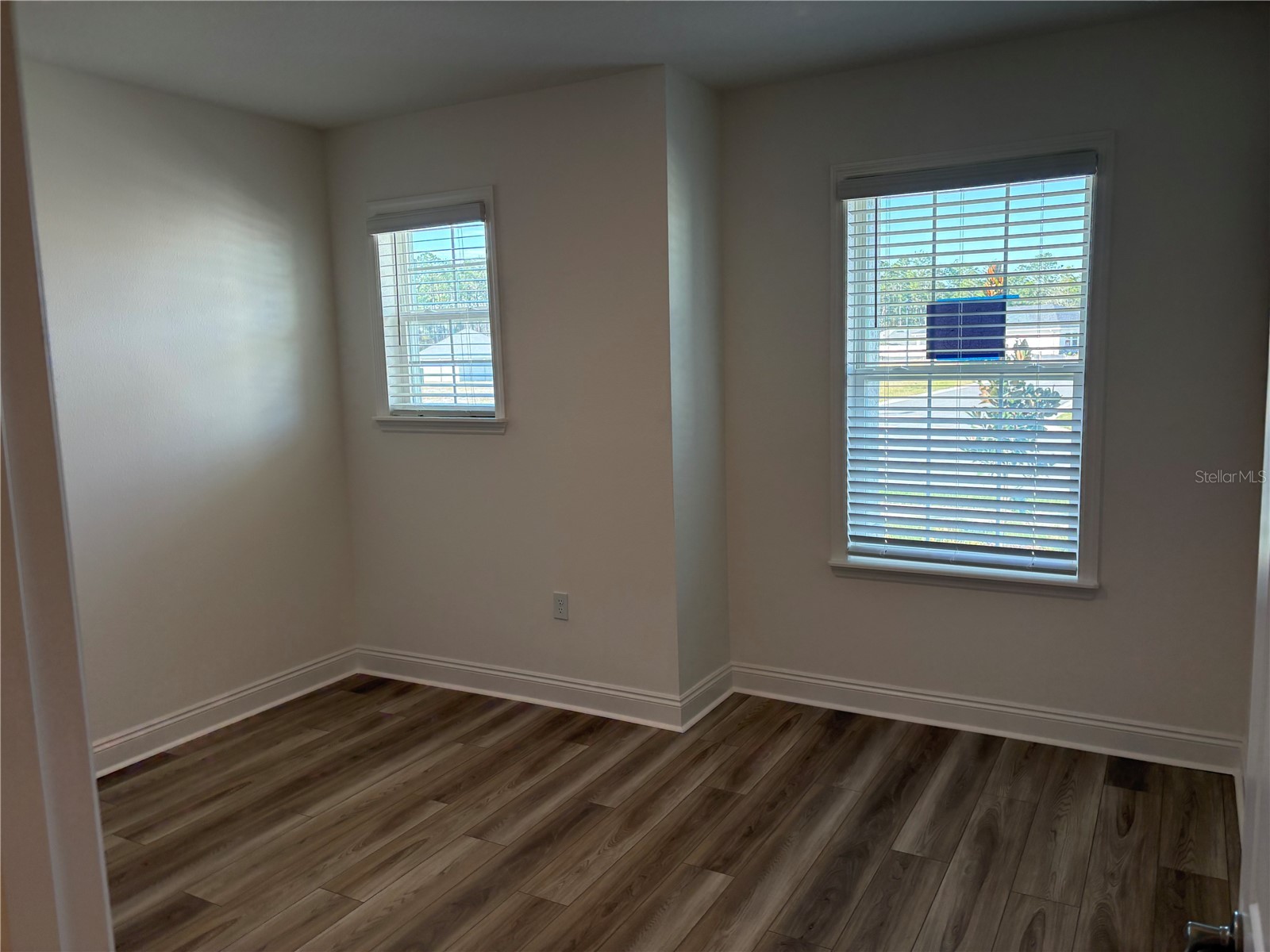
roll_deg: +2.9
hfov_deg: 67.3
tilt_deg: -6.1
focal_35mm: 26
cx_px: 635
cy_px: 476
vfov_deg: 53.1
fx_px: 954
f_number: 1.6
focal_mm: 5.96
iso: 125
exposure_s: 1/190
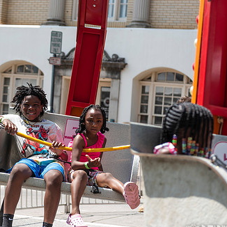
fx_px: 868
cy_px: 100
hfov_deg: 14.8
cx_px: 42
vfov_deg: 14.9
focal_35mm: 117
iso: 50
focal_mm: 70
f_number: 4
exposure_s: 1/400
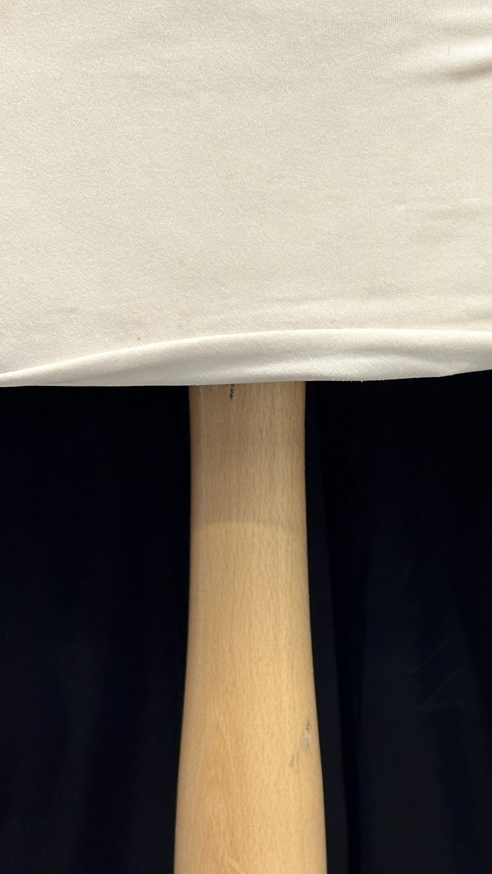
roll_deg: -0.4
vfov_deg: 27.5
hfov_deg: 15.6
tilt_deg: -12.9
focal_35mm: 77
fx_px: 1787
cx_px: 377
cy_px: 479
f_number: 1.78
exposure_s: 1/50
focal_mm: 6.86
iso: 160
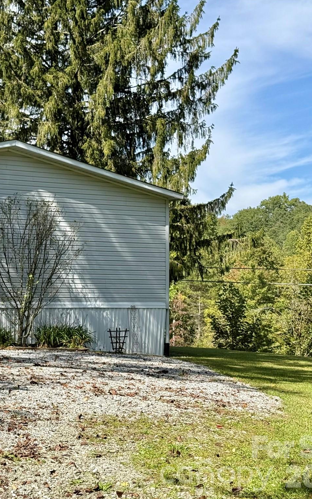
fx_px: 925
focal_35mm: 68
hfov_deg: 18.8
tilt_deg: +3.8
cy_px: 249
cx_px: 22
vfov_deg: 30.2
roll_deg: +0.3
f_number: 1.78
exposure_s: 1/2667
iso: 64
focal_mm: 6.76
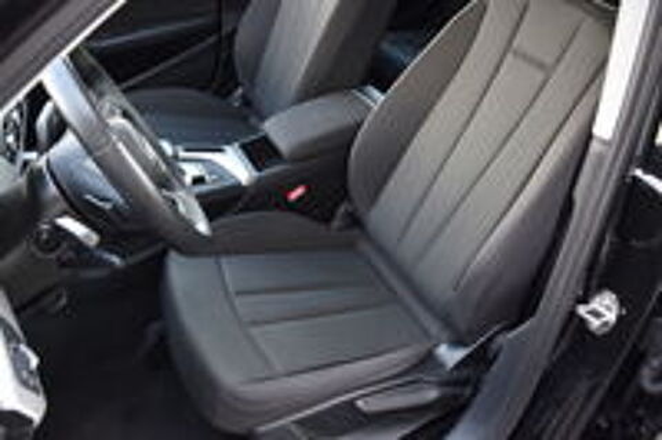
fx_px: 551
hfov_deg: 62.0
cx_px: 331
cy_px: 220
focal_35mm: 30
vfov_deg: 43.5
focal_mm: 20
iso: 560
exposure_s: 1/60
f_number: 4
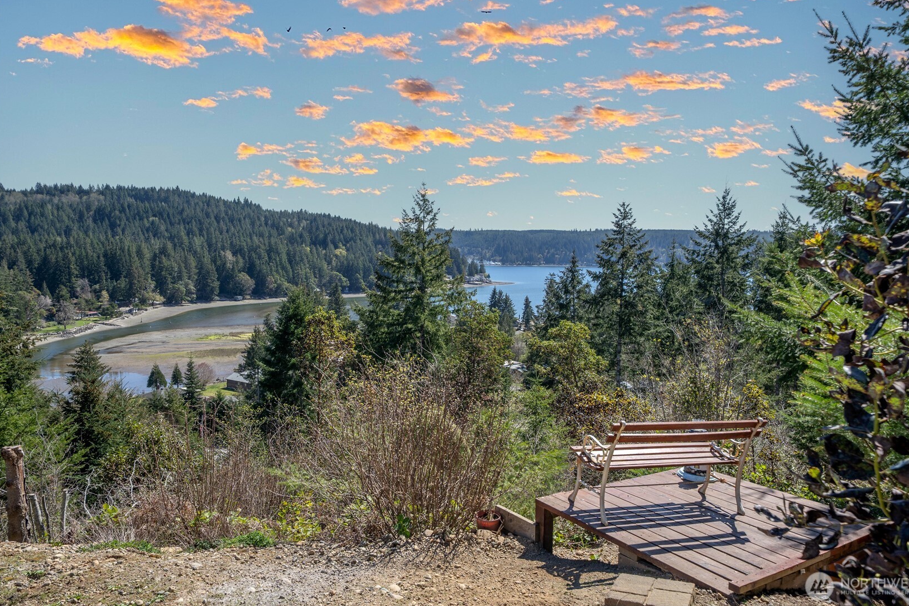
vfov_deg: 51.3
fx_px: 631
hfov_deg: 71.5
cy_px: 292
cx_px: 468
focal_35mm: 25
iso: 100
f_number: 7.1
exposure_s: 1/160
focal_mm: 24
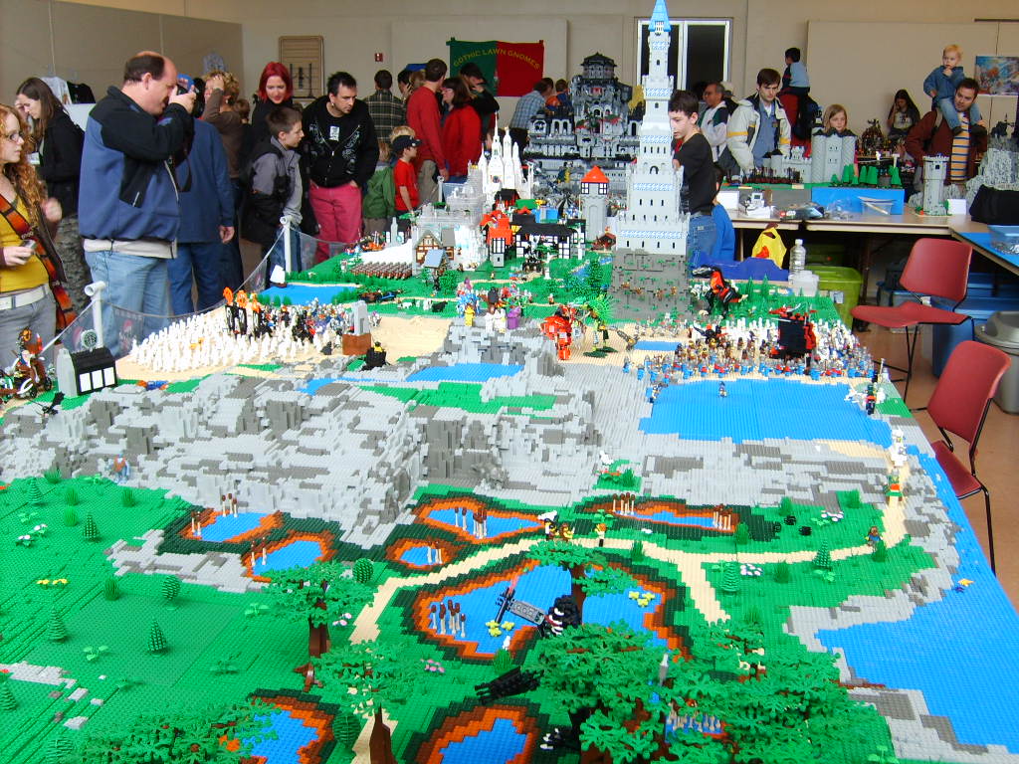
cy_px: 382
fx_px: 1030
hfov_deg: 52.6
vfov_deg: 40.7
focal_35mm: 35
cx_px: 510
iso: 50
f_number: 2.8
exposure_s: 1/30
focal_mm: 5.8
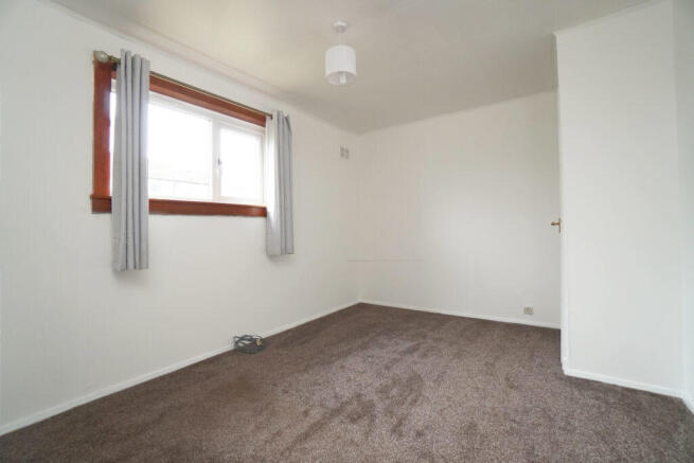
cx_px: 347
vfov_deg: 77.4
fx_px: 289
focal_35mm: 15
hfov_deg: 100.4
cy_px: 232
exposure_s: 1/160
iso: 1250
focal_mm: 10
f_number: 4
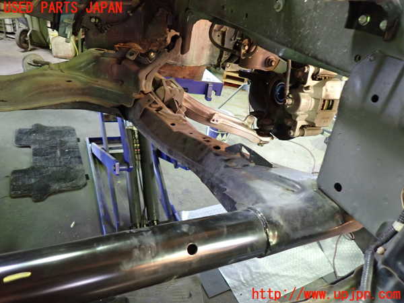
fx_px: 292
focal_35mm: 25
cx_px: 202
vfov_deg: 54.9
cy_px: 152
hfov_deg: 69.4
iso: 640
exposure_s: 1/30
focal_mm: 4.5
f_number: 2
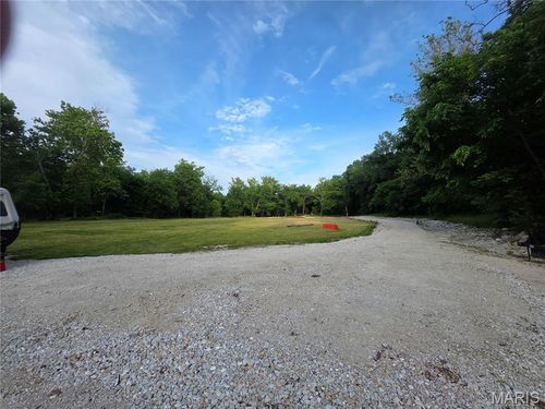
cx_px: 272
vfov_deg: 89.9
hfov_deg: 106.2
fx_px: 205
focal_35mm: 13
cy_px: 204
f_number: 1.9
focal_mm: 2.2
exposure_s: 1/599
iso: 40
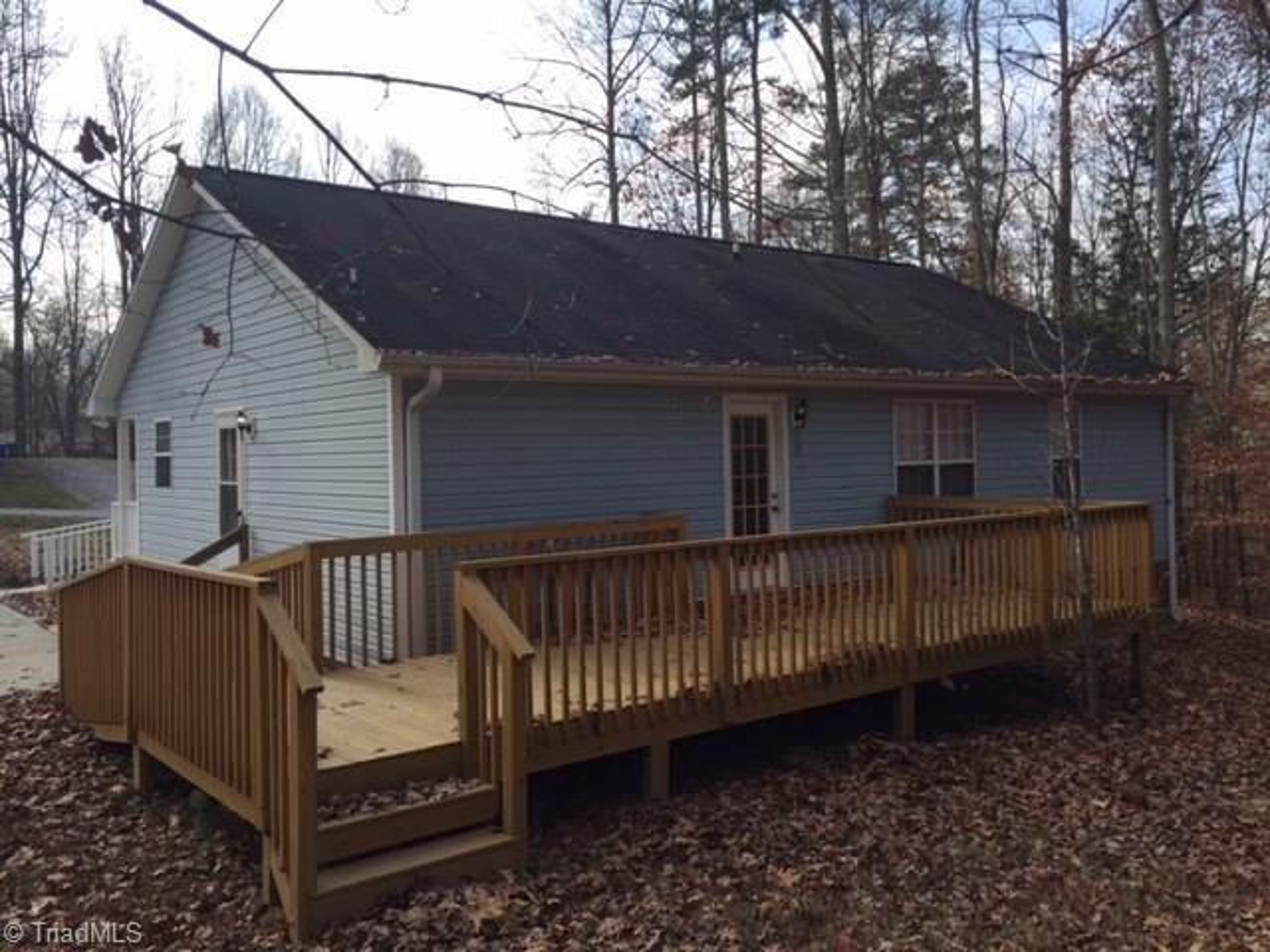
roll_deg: +0.2
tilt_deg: -0.8
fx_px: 1064
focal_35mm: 29
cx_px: 635
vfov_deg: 48.2
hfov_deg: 61.7
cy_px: 476
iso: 32
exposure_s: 1/1068
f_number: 2.2
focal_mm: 4.15
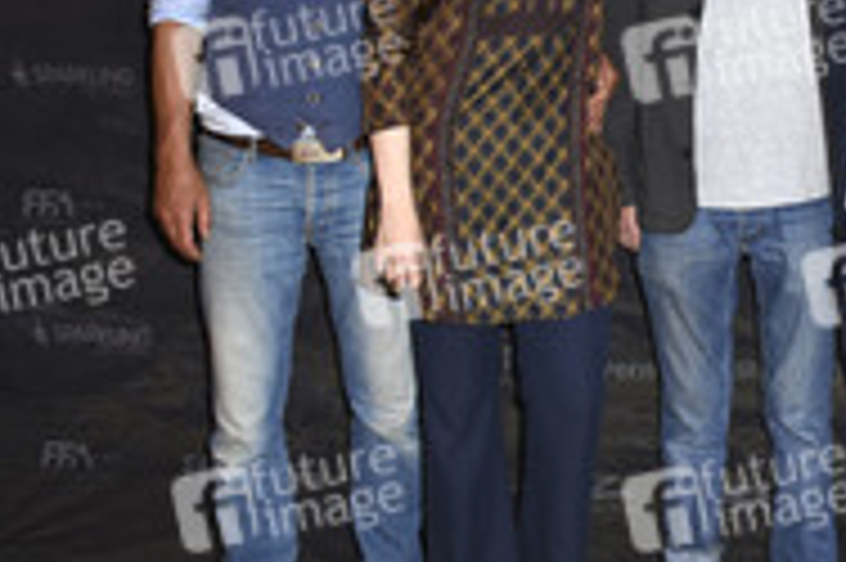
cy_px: 162
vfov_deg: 18.8
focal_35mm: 72
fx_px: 1690
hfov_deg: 26.9
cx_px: 799
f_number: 5.6
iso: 800
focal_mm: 20
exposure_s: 1/125
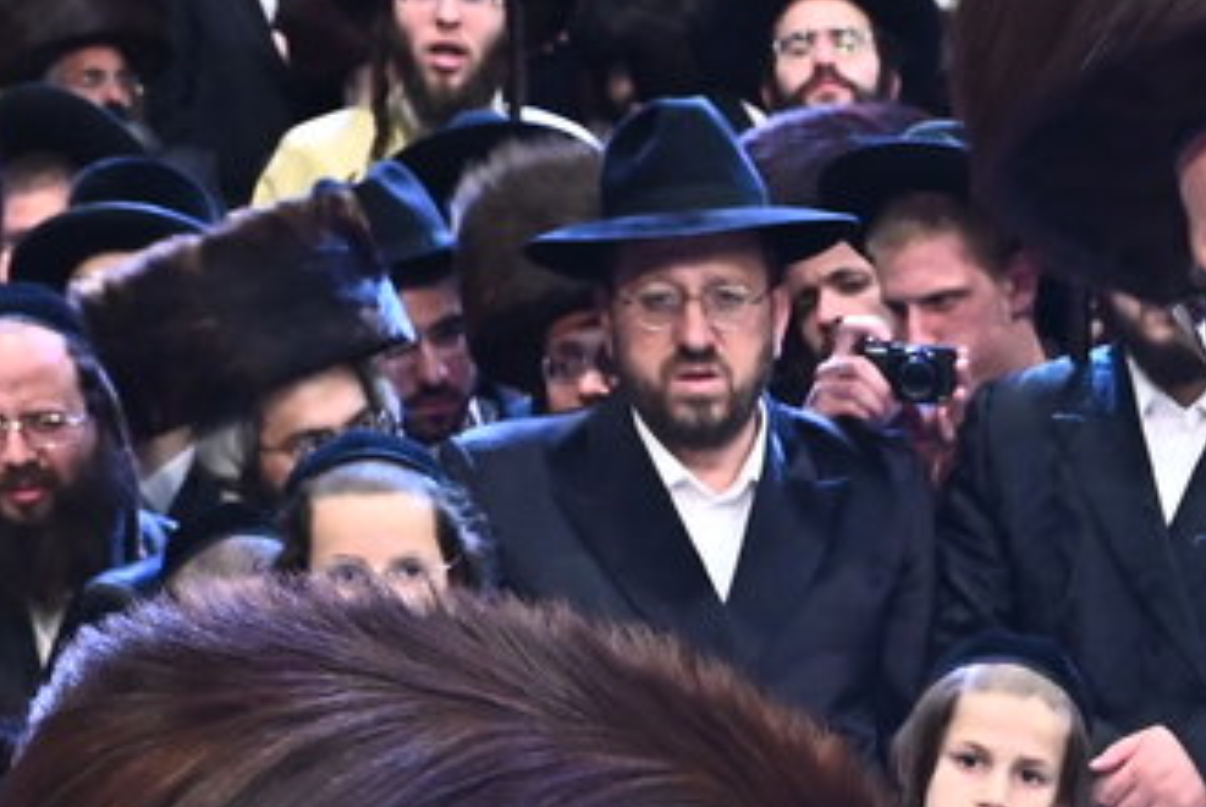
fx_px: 4560
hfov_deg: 14.6
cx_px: 1419
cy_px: 1106
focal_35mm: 136
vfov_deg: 9.9
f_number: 7.1
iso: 3200
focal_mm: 32
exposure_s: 1/100
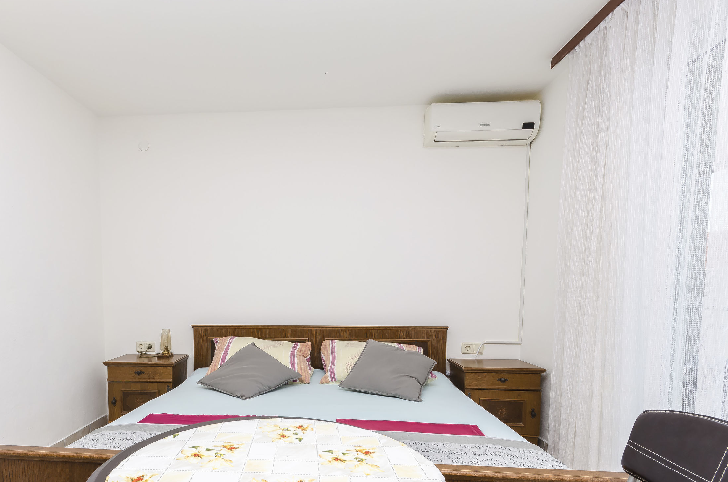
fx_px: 383
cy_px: 295
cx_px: 291
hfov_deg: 85.9
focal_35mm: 19
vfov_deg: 63.6
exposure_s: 1/125
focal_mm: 10
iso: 200
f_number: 9
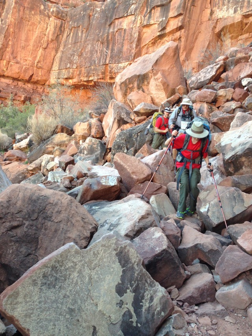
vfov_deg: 55.3
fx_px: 320
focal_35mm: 33
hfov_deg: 43.0
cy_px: 168
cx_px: 126
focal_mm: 4.12
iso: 80
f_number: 2.4
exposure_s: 1/120
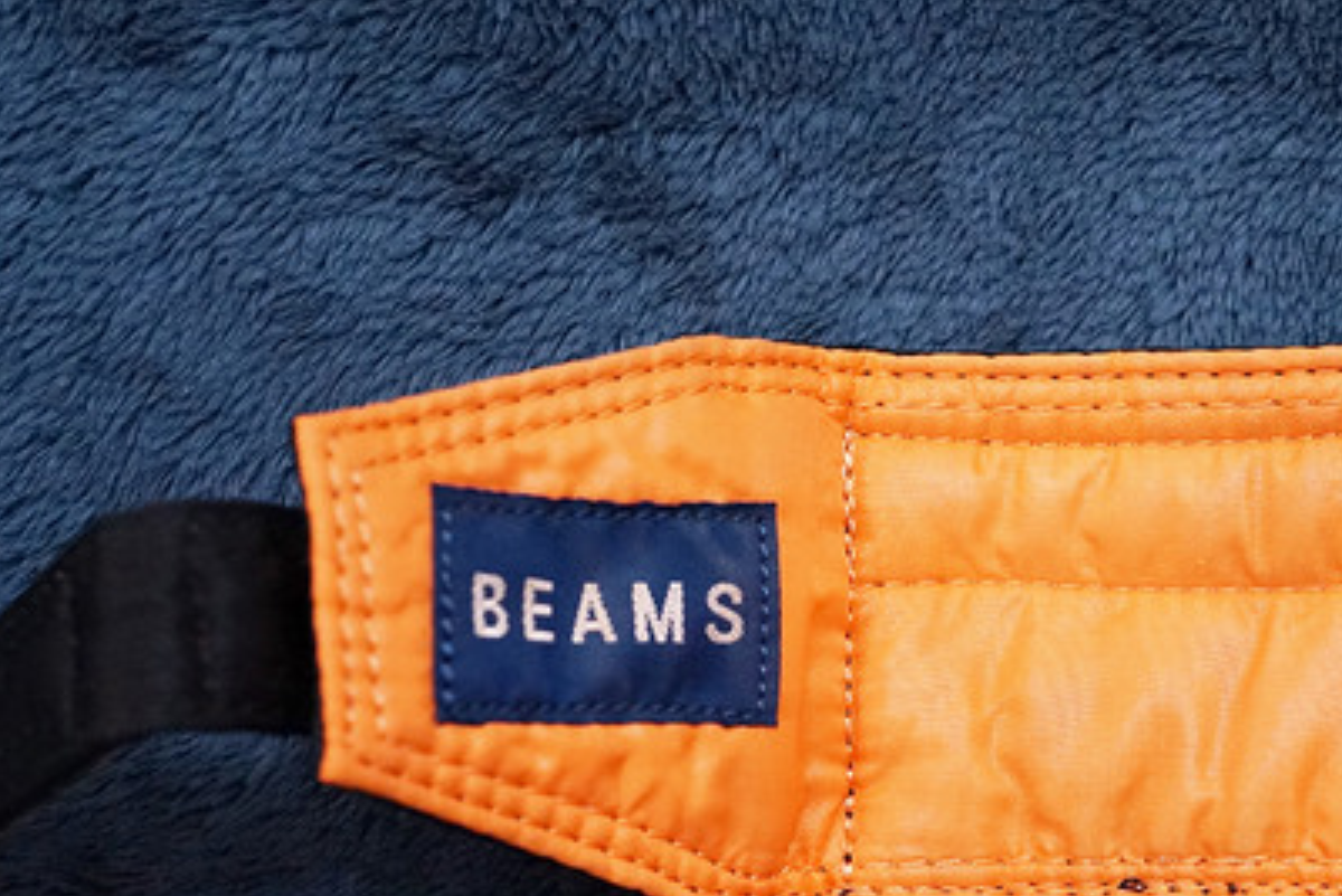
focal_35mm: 63
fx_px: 2349
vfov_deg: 21.5
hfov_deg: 31.3
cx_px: 1003
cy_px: 614
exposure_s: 1/60
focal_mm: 35
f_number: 5.6
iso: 6400
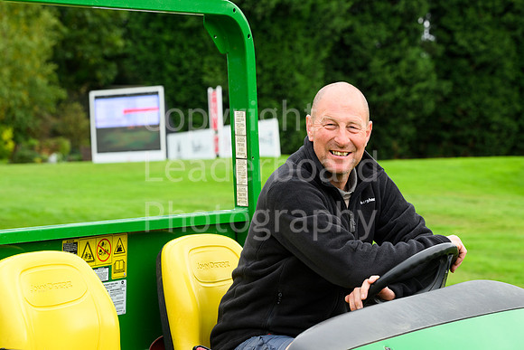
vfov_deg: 11.4
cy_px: 175
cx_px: 262
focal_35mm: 120
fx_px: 1747
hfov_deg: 17.1
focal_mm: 120
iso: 800
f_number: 8
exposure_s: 1/400
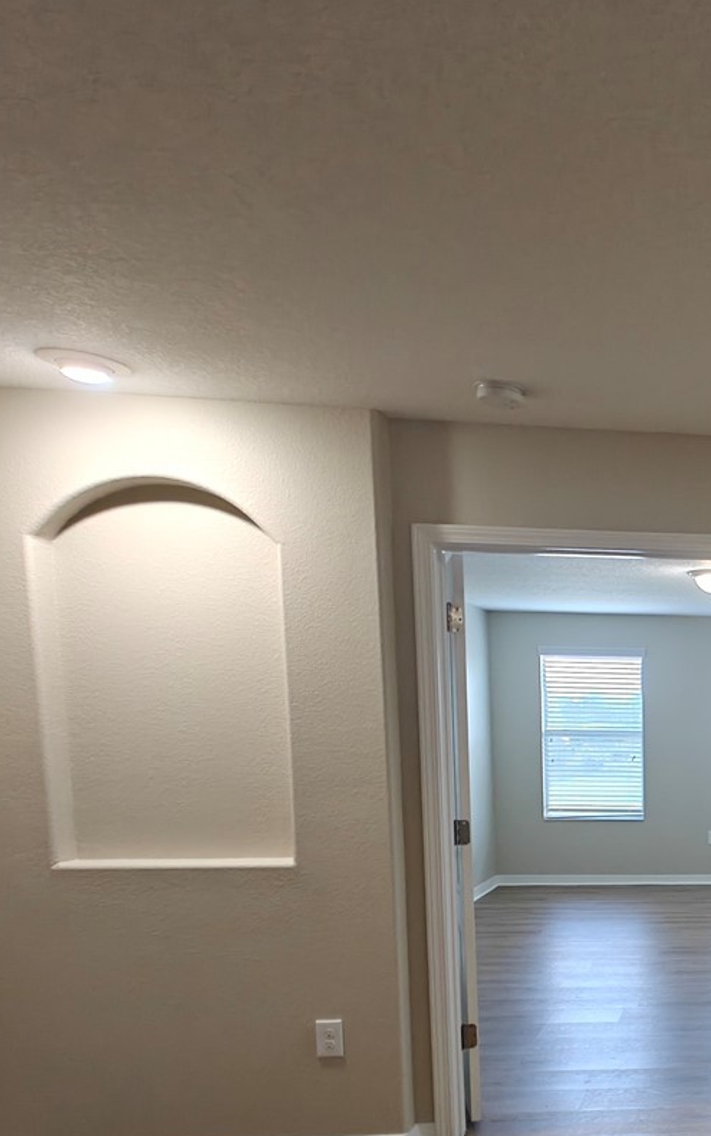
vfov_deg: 59.9
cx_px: 879
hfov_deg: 33.2
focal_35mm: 30
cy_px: 834
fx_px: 929
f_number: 2.2
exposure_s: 1/60
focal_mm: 2.62
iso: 160
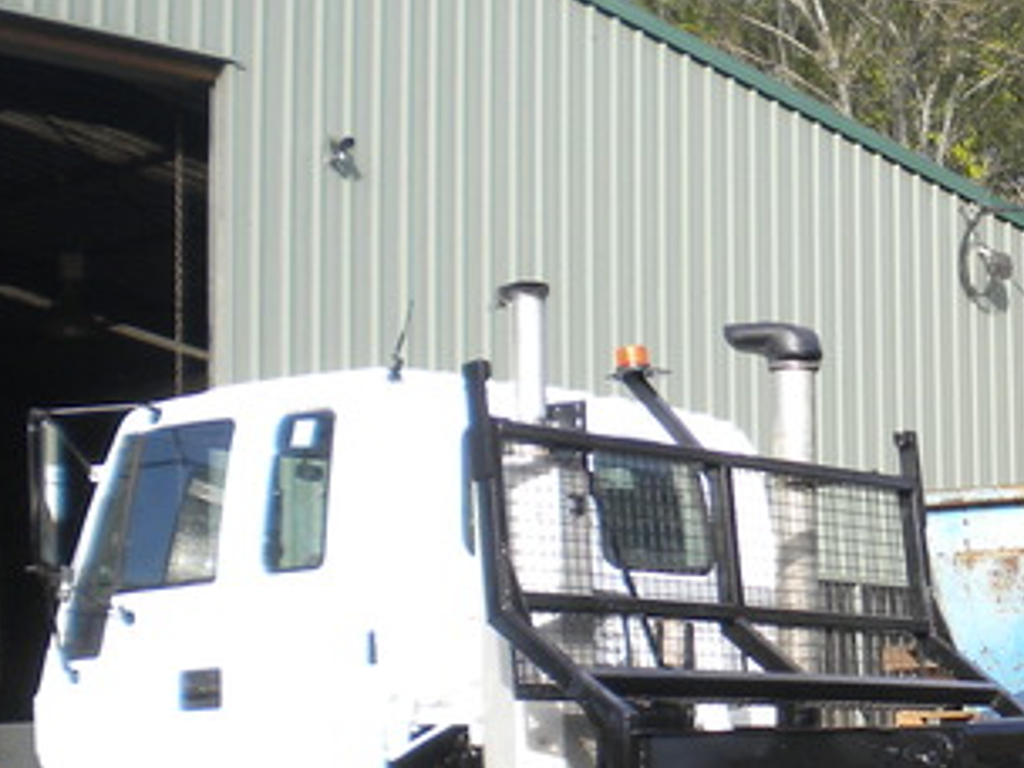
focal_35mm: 92
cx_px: 1250
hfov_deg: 19.9
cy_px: 761
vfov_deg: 15.8
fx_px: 2722
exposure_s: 1/234
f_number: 4.6
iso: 80
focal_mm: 6.3
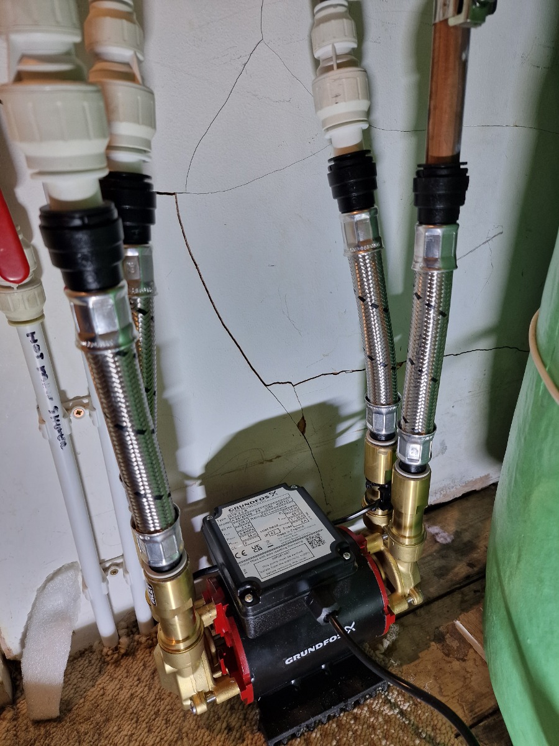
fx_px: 495
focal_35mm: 23
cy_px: 373
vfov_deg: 73.9
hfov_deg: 58.9
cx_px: 280
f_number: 1.8
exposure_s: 1/100
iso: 125
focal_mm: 6.4
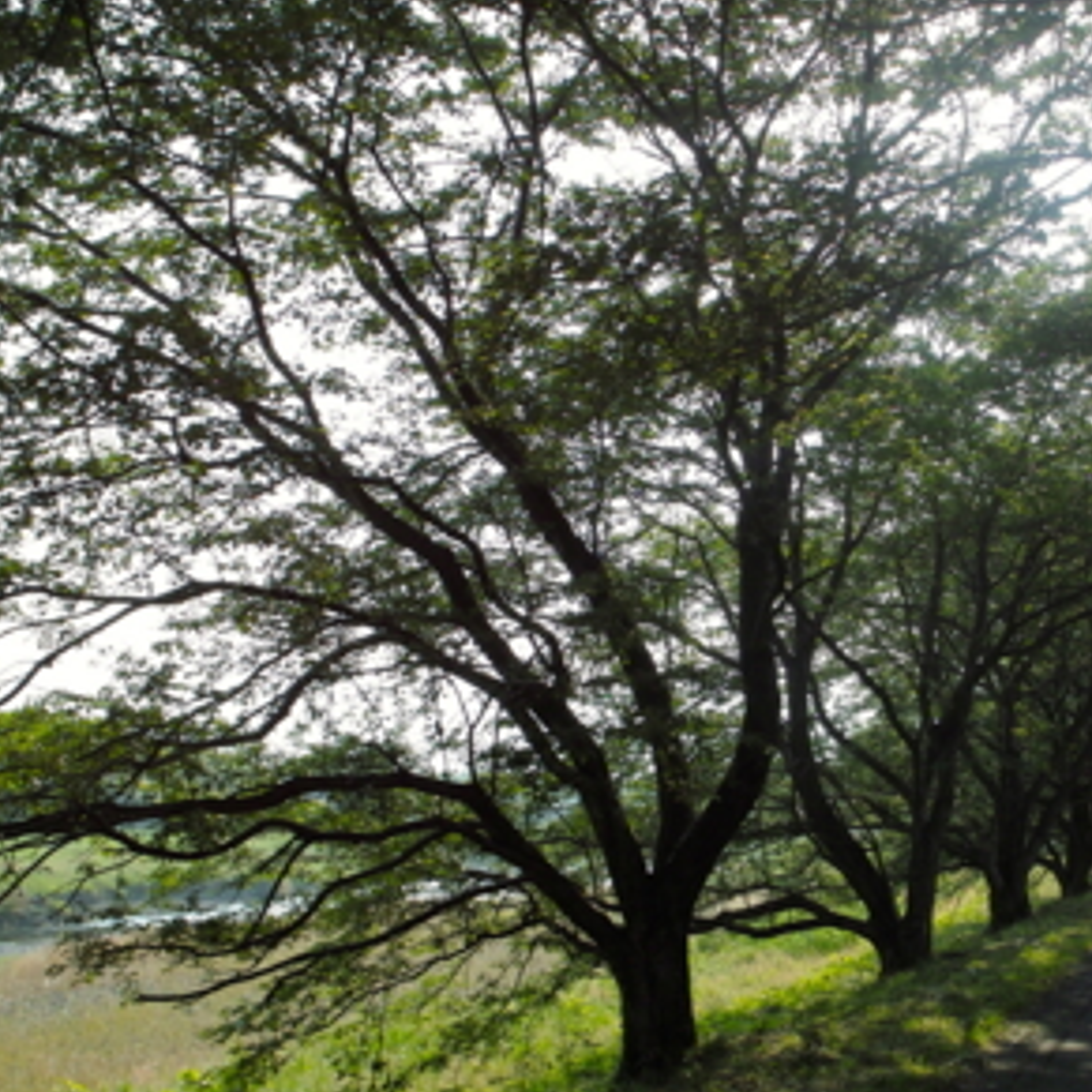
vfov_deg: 34.7
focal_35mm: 49
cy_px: 582
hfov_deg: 33.8
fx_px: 1749
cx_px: 852
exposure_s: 1/100
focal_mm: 16.6
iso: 100
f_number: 7.1
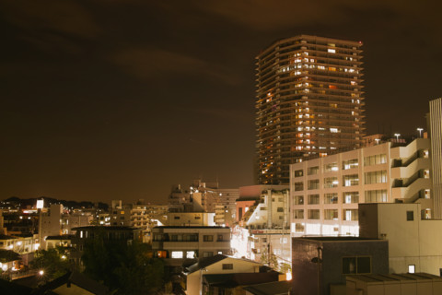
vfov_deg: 32.6
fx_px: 503
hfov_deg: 47.4
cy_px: 148
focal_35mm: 41
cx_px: 221
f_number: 4.5
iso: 50
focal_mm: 24.2
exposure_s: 15
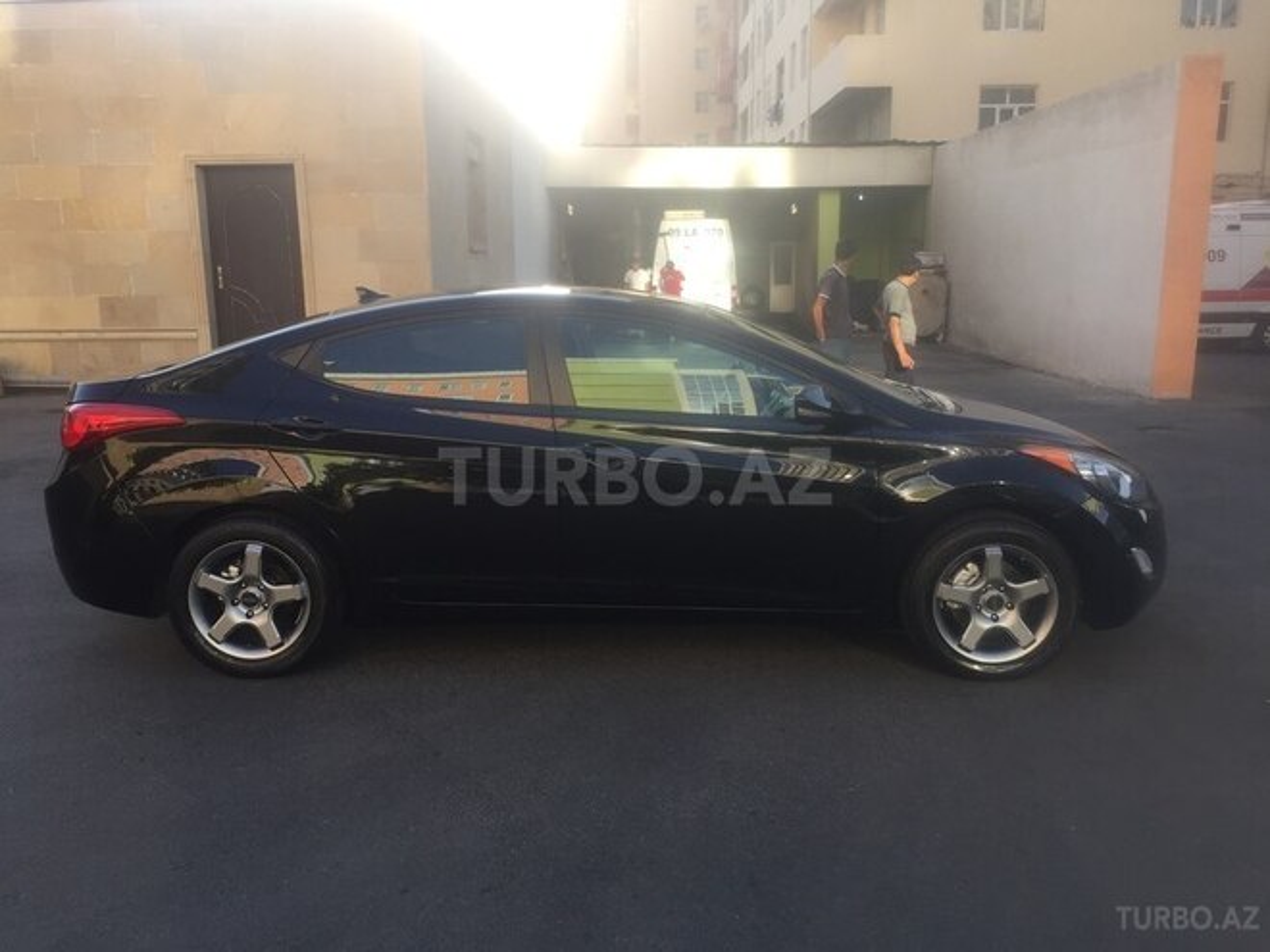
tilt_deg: -11.1
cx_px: 635
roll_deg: -0.8
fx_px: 1064
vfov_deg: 48.2
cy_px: 476
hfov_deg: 61.7
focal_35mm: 29
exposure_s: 1/380
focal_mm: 4.15
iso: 32
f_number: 2.2
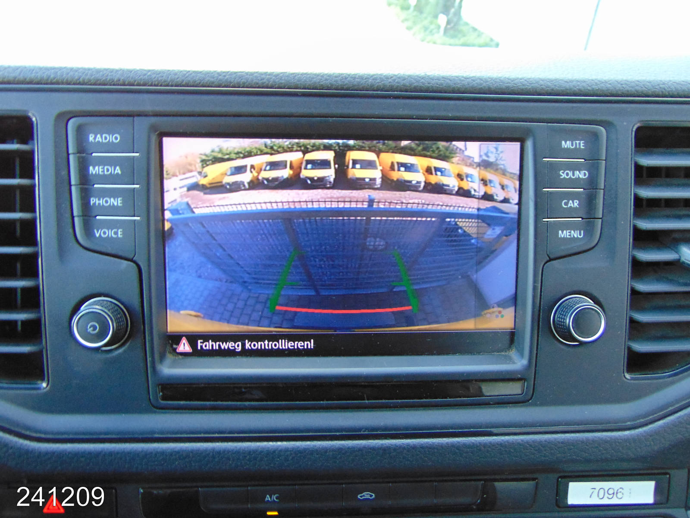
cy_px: 259
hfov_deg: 69.4
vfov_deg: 54.9
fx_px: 498
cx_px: 345
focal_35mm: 25
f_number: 3
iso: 400
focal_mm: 4.5
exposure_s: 1/30
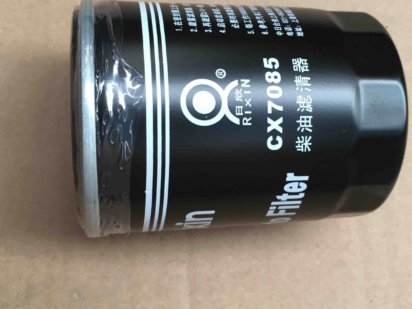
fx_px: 512
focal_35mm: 43
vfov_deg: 33.5
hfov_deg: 43.8
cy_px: 129
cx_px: 229
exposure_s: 1/33
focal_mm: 4.15
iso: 64
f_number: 2.2
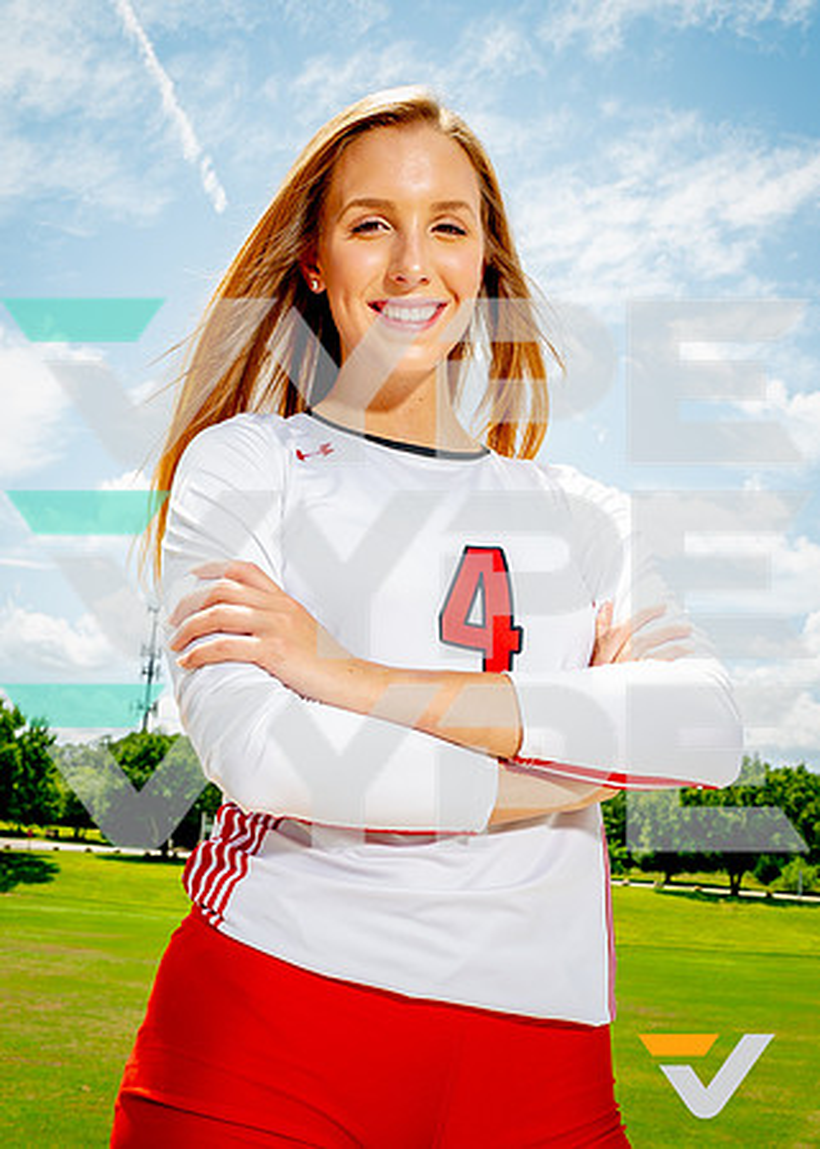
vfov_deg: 45.2
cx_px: 391
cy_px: 571
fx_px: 1381
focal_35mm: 42
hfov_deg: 33.1
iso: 100
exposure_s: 1/125
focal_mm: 26
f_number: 8
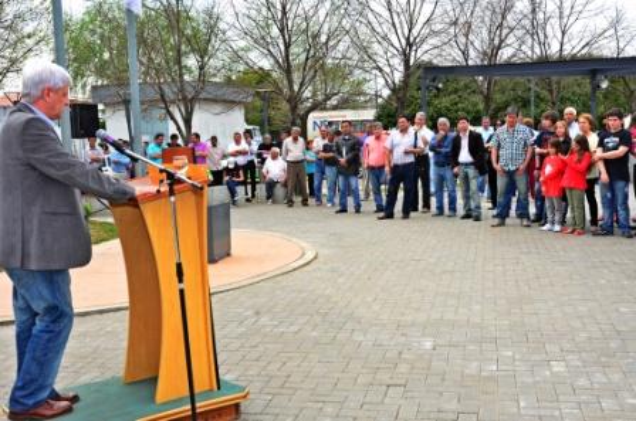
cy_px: 210
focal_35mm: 42
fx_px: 741
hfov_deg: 46.5
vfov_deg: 31.8
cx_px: 318
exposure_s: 1/125
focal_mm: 28
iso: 800
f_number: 14
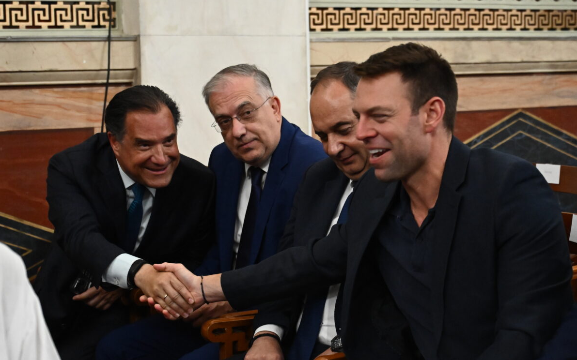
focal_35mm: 77
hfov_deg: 26.8
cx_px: 288
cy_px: 180
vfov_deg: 16.9
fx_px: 1211
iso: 4000
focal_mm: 50
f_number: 4
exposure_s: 1/200
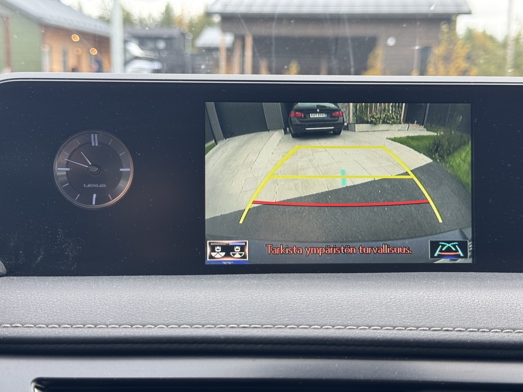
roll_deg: -0.7
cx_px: 262
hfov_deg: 39.7
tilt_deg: -8.8
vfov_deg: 30.3
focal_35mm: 48
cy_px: 196
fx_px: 725
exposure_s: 1/186
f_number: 1.78
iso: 50
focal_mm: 6.76
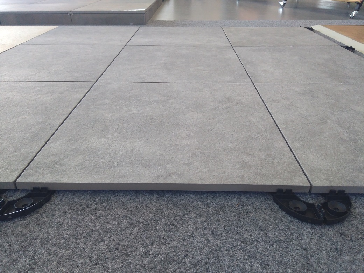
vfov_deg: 63.4
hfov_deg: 79.0
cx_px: 182
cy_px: 136
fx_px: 221
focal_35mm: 21
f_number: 2
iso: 285
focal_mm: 3.59
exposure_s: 1/50
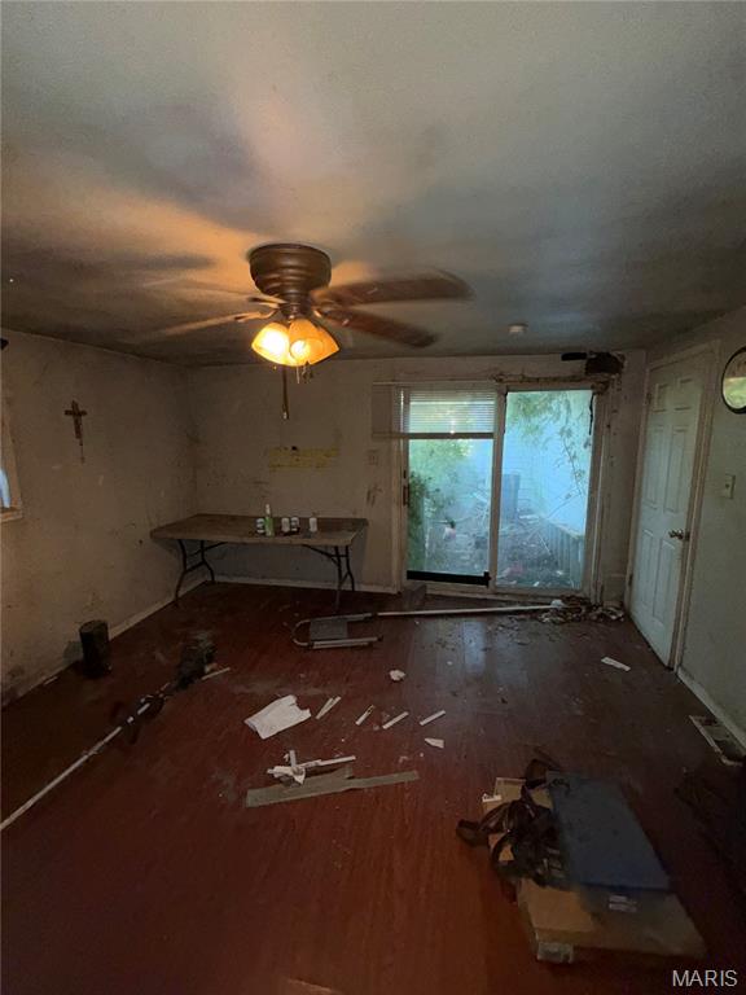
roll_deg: +0.5
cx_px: 373
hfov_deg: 85.7
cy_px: 498
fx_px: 402
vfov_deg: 102.1
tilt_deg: -8.3
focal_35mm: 14
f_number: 2.2
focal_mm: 2.22
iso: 200
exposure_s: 1/60
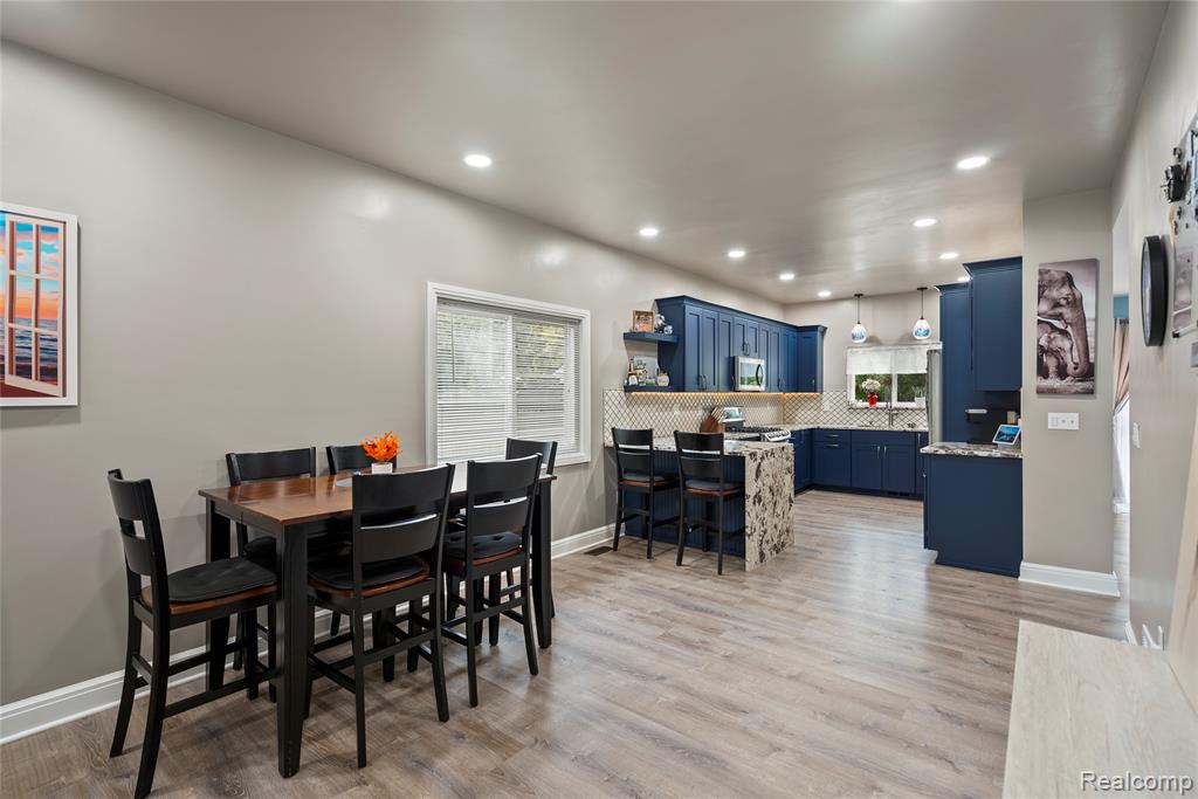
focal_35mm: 16
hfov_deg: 96.7
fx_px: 532
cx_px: 599
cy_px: 400
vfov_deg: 73.8
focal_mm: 16
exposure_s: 1/2
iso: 100
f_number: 4
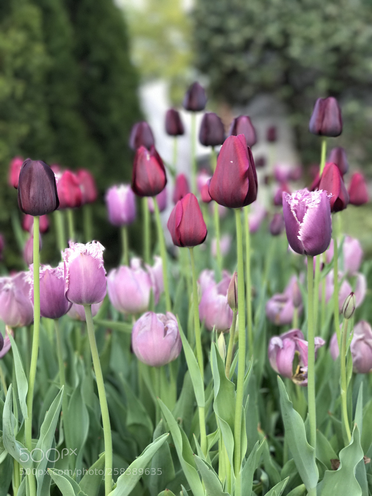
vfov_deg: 33.8
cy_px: 248
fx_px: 817
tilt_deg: -1.2
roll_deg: +2.3
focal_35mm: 57
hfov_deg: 25.7
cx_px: 186
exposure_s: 1/60
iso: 40
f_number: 2.8
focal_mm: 6.6
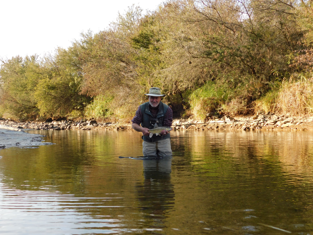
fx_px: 407
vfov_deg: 32.2
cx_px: 156
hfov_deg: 42.1
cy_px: 118
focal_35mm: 45
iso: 140
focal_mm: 8
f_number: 3.7
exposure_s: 1/250
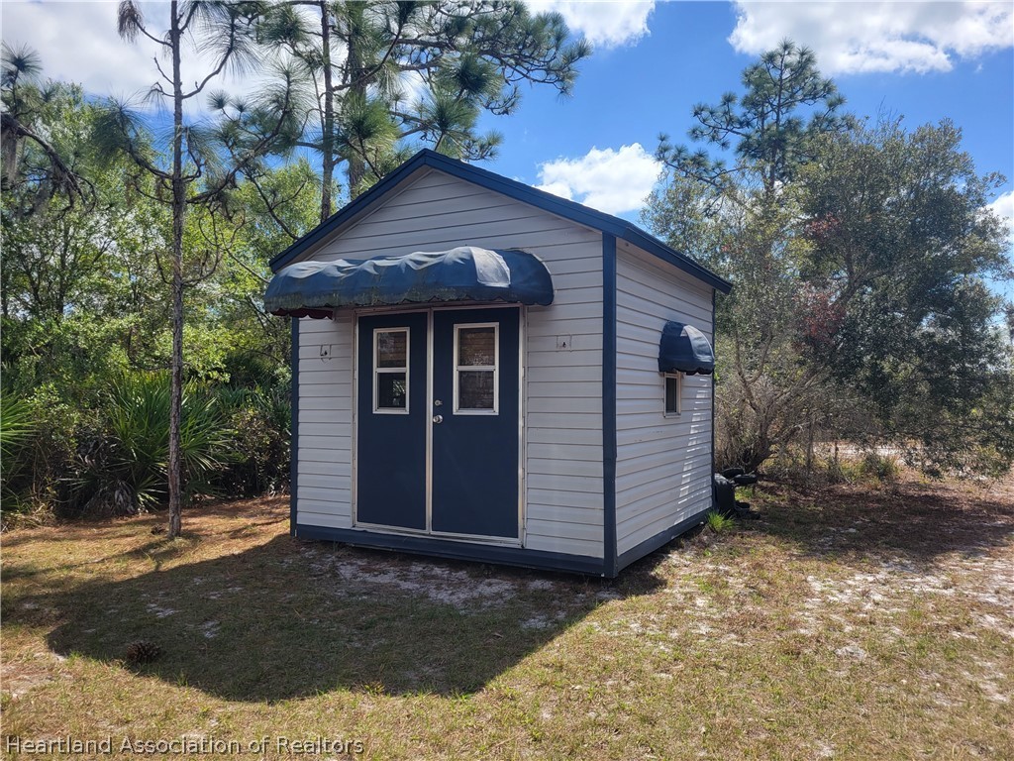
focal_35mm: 26
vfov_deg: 53.1
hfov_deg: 67.3
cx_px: 507
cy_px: 380
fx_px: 762
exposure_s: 1/1809
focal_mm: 5.4
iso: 40
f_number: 1.8
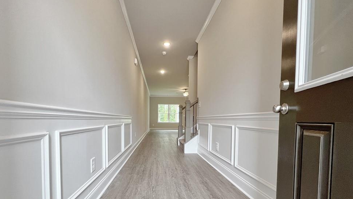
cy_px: 126
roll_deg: -0.7
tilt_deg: -2.7
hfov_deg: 102.9
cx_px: 169
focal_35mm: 15
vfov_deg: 69.3
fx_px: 140
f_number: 1.8
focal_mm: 1.6
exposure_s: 1/99
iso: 100
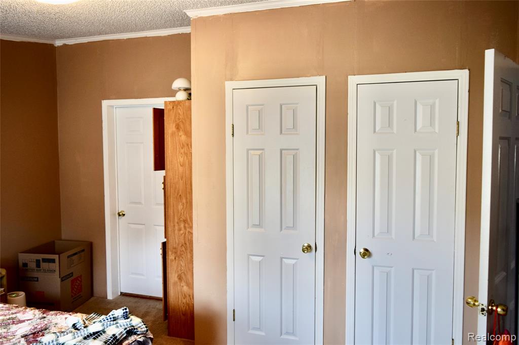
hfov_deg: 67.4
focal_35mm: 27
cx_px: 260
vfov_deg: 47.9
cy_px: 172
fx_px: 389
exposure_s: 1/60
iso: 400
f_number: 4
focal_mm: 18
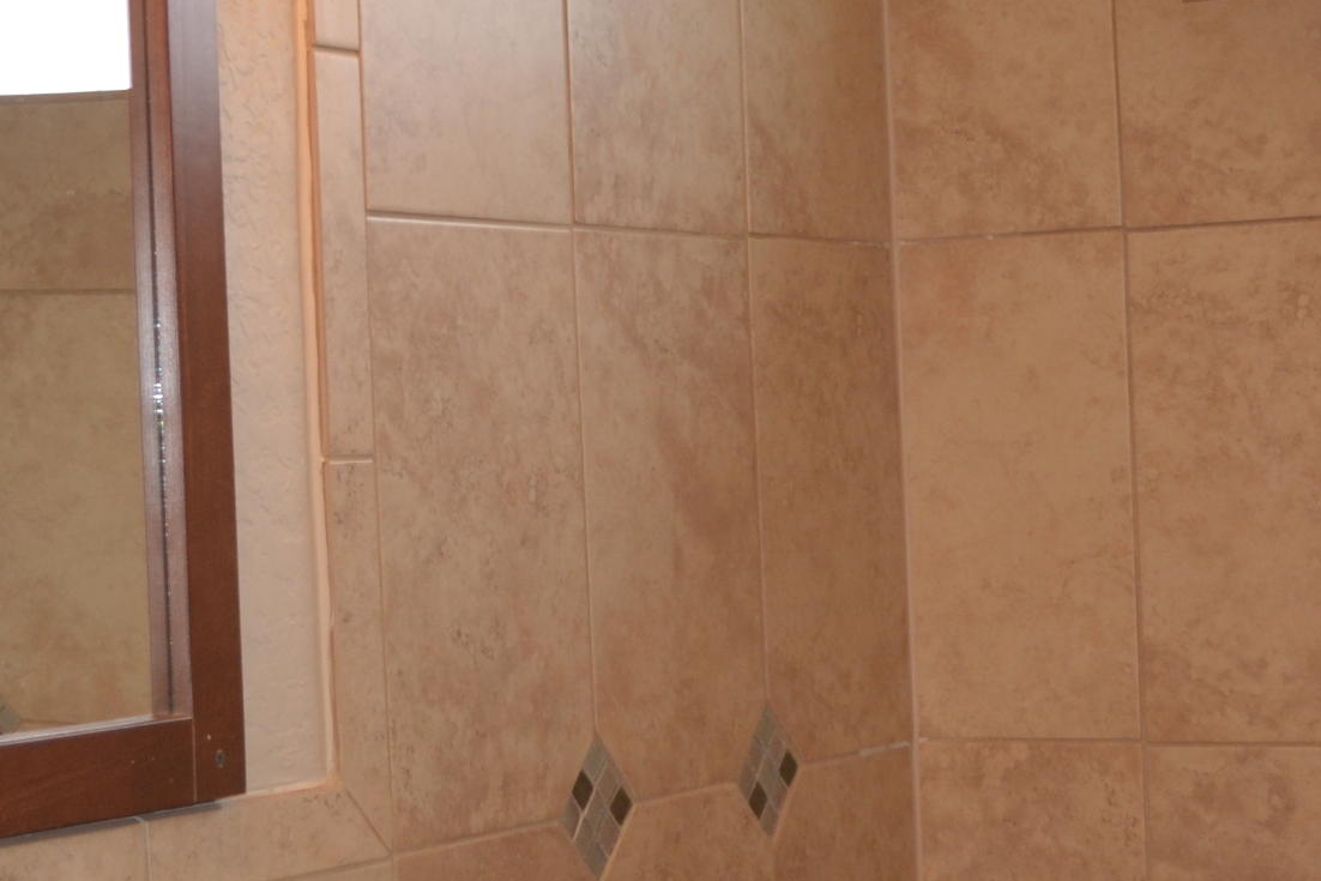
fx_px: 3596
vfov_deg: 14.0
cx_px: 801
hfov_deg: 20.8
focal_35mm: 98
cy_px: 501
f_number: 4
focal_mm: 24
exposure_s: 1/125
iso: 320
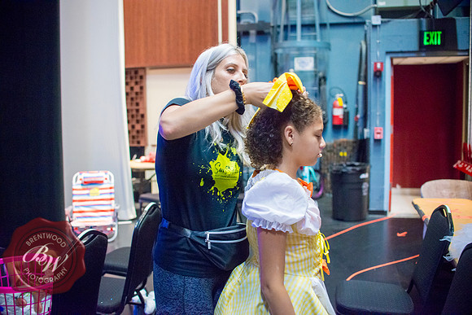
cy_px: 158
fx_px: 459
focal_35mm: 35
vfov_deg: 37.9
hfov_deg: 54.4
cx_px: 236
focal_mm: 35
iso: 6400
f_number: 2.8
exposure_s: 1/60
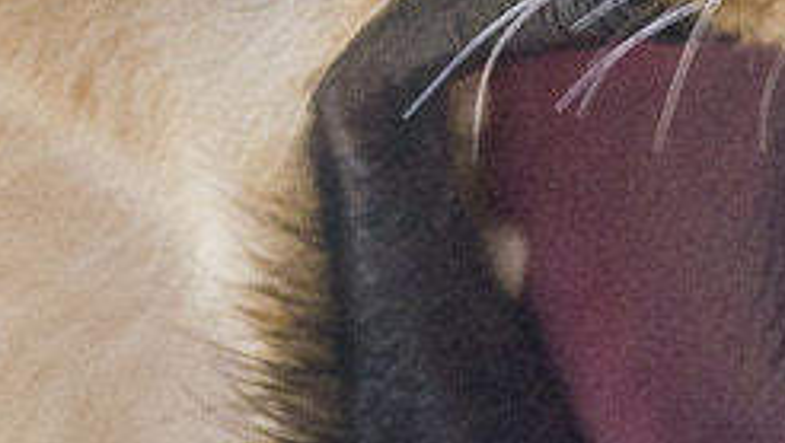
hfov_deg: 2.0
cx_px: 728
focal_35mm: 1070
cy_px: -308
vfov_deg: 1.1
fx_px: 22305
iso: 200
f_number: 5.6
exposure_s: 1/125
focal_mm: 105
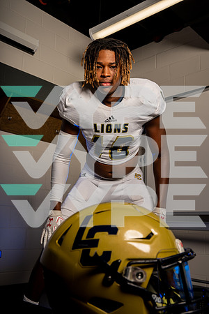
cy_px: 157
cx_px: 104
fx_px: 348
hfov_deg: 33.4
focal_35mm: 40
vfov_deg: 48.5
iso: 64
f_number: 8
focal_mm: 40
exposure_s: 1/250
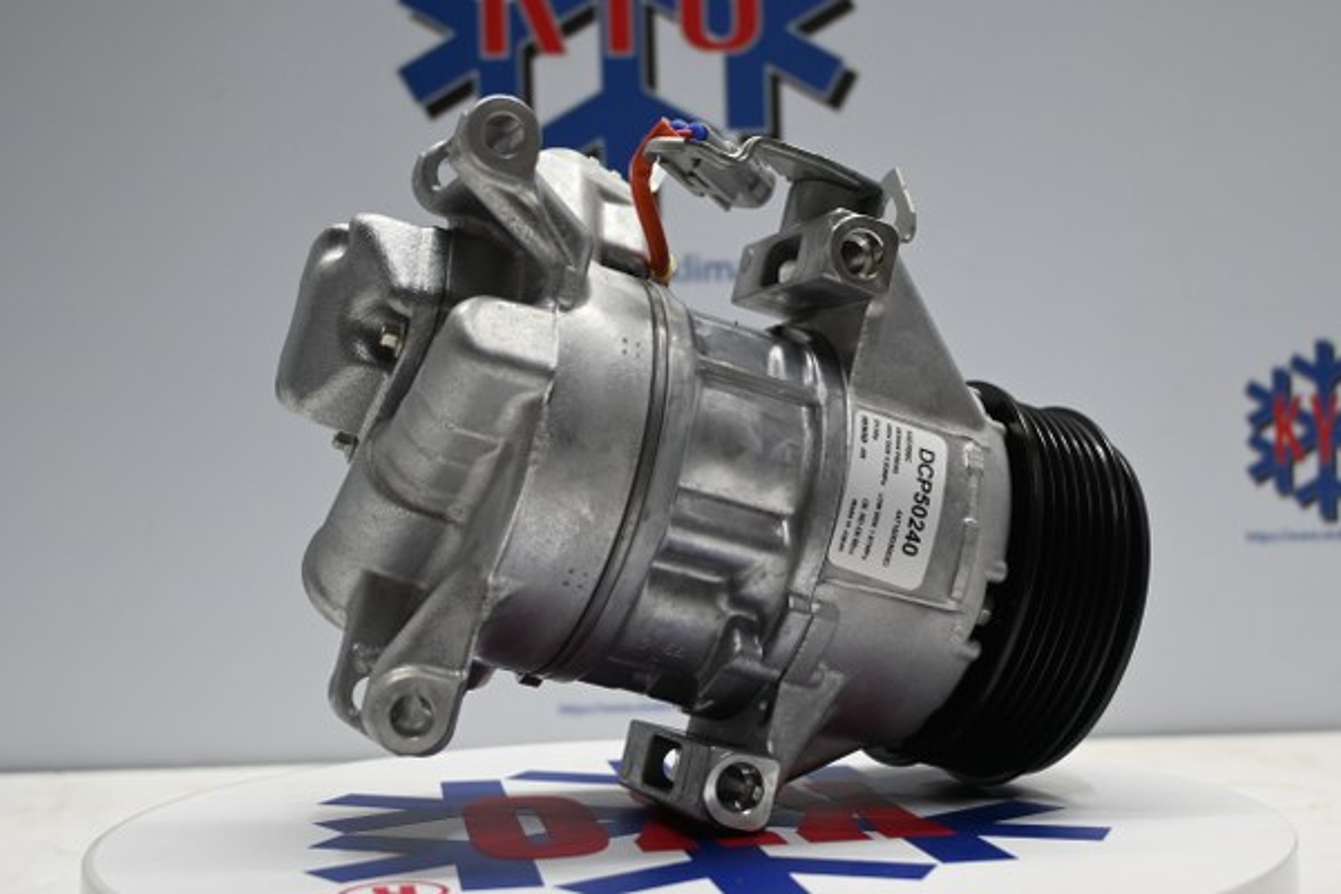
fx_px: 1676
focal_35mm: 45
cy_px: 447
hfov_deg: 43.6
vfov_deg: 29.9
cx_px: 670
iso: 500
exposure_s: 1/50
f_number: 4.8
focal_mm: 30
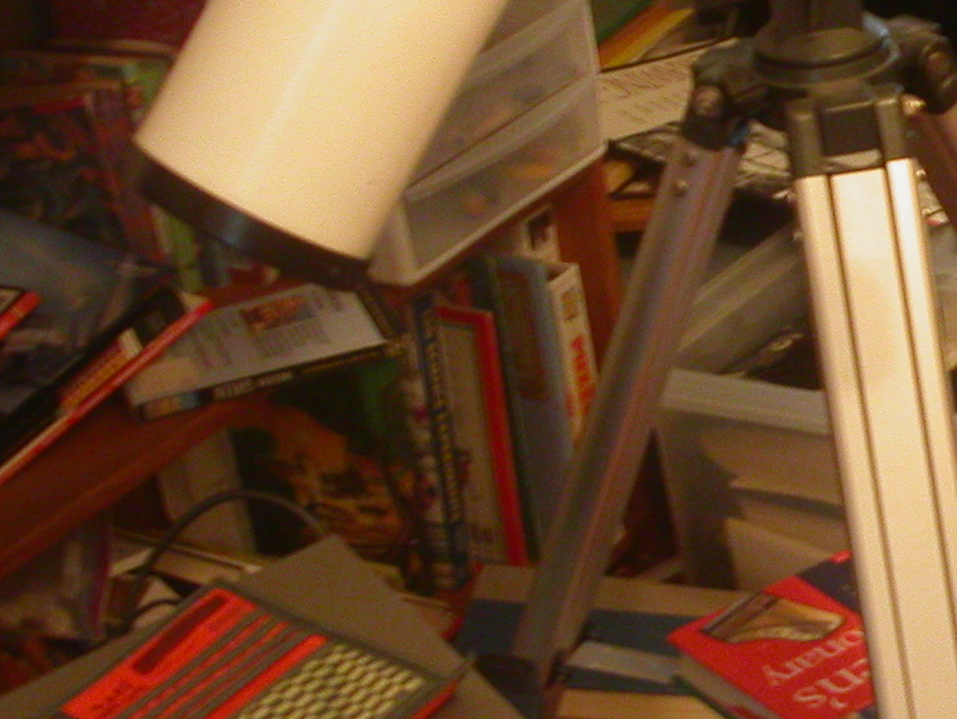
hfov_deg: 18.6
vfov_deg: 14.7
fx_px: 2766
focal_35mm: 100
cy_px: 153
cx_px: 1161
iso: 200
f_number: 2.8
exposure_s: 1/6
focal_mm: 7.8
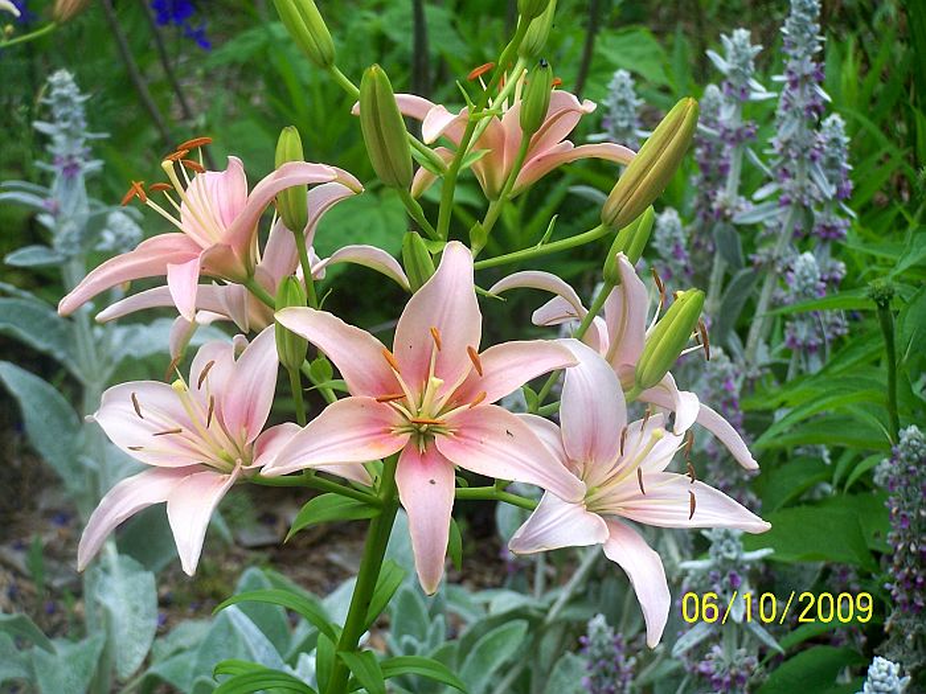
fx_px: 3130
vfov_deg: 12.7
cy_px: 347
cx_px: 463
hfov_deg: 16.8
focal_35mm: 117
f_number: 3.2
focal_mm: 19.4
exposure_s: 1/500
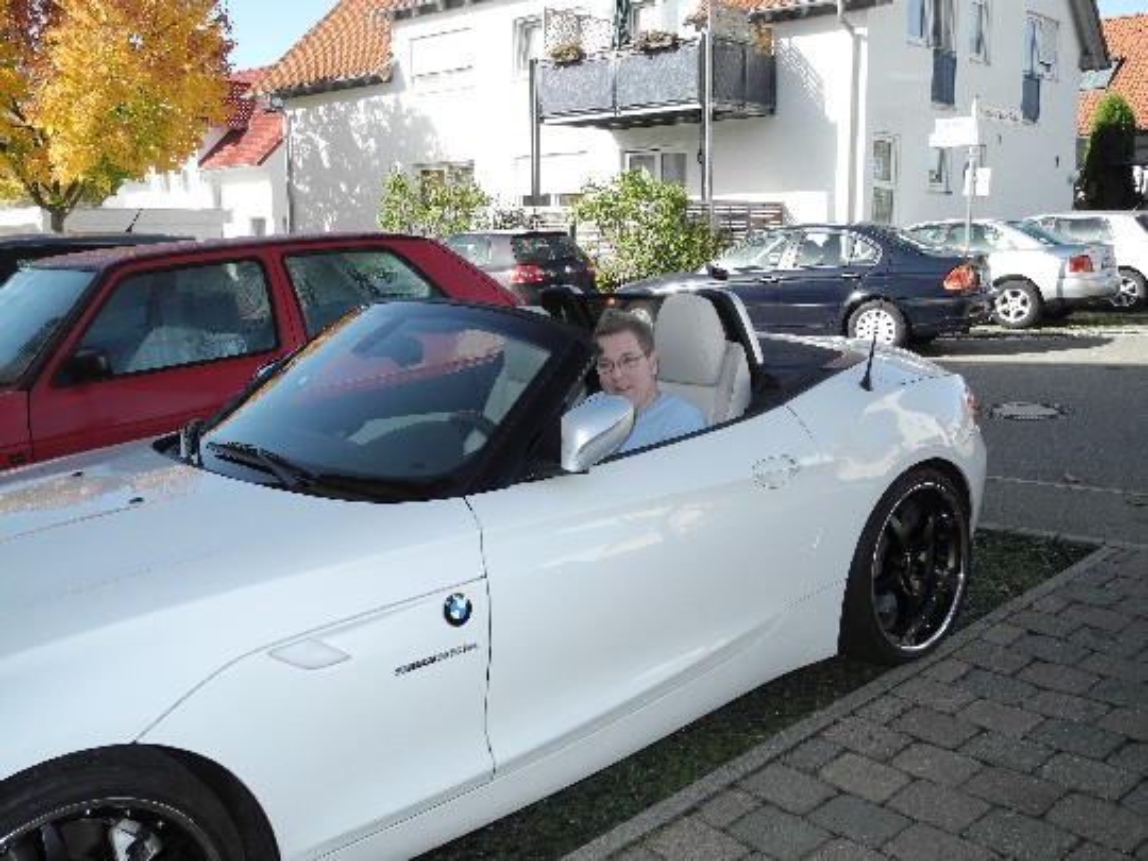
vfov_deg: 40.7
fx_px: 1161
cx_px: 574
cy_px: 430
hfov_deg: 52.6
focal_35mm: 35
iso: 100
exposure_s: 1/513
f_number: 3.2
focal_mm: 7.4
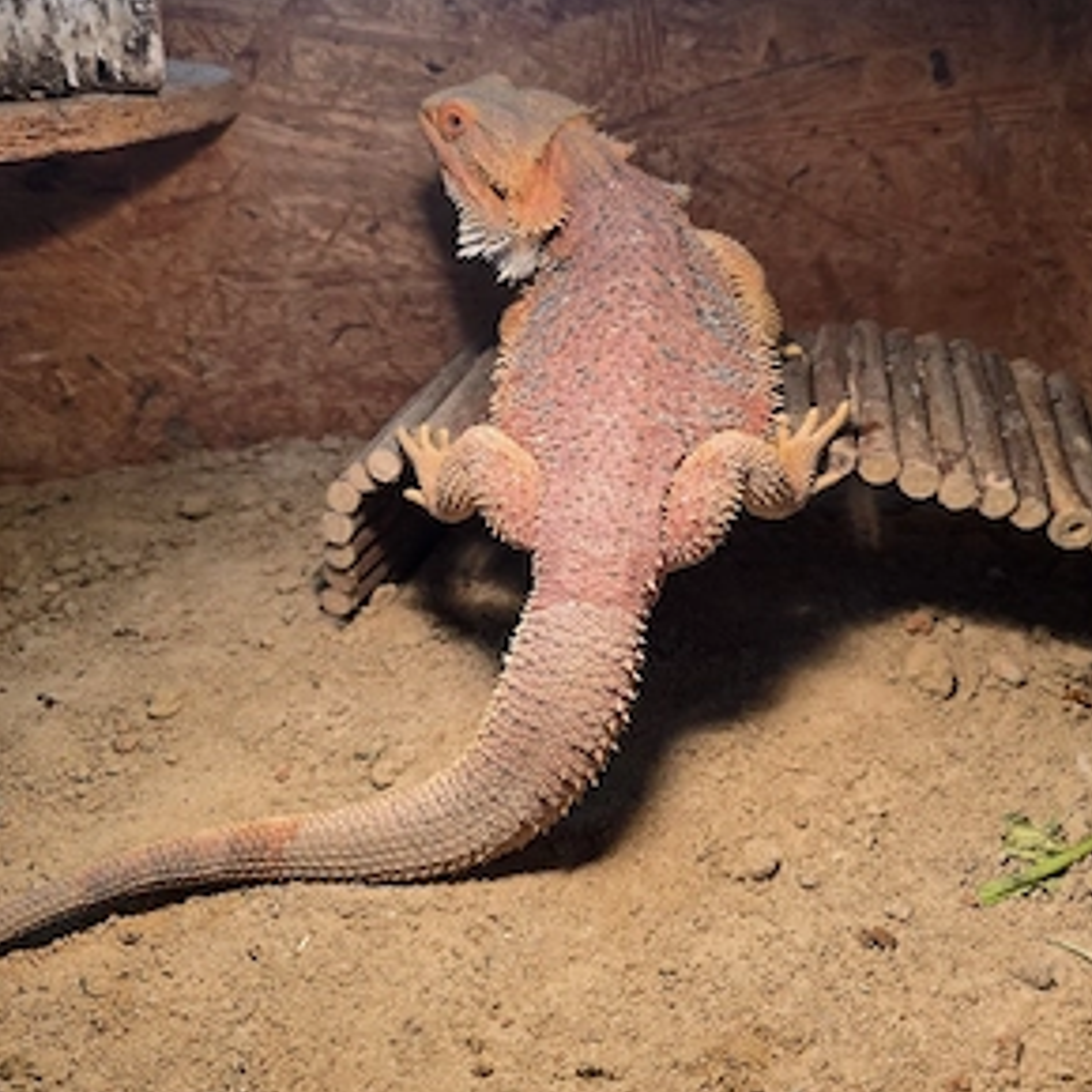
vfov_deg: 56.7
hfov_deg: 57.3
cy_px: 414
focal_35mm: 28
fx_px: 999
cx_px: 561
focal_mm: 6.3
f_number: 1.7
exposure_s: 1/101
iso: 50
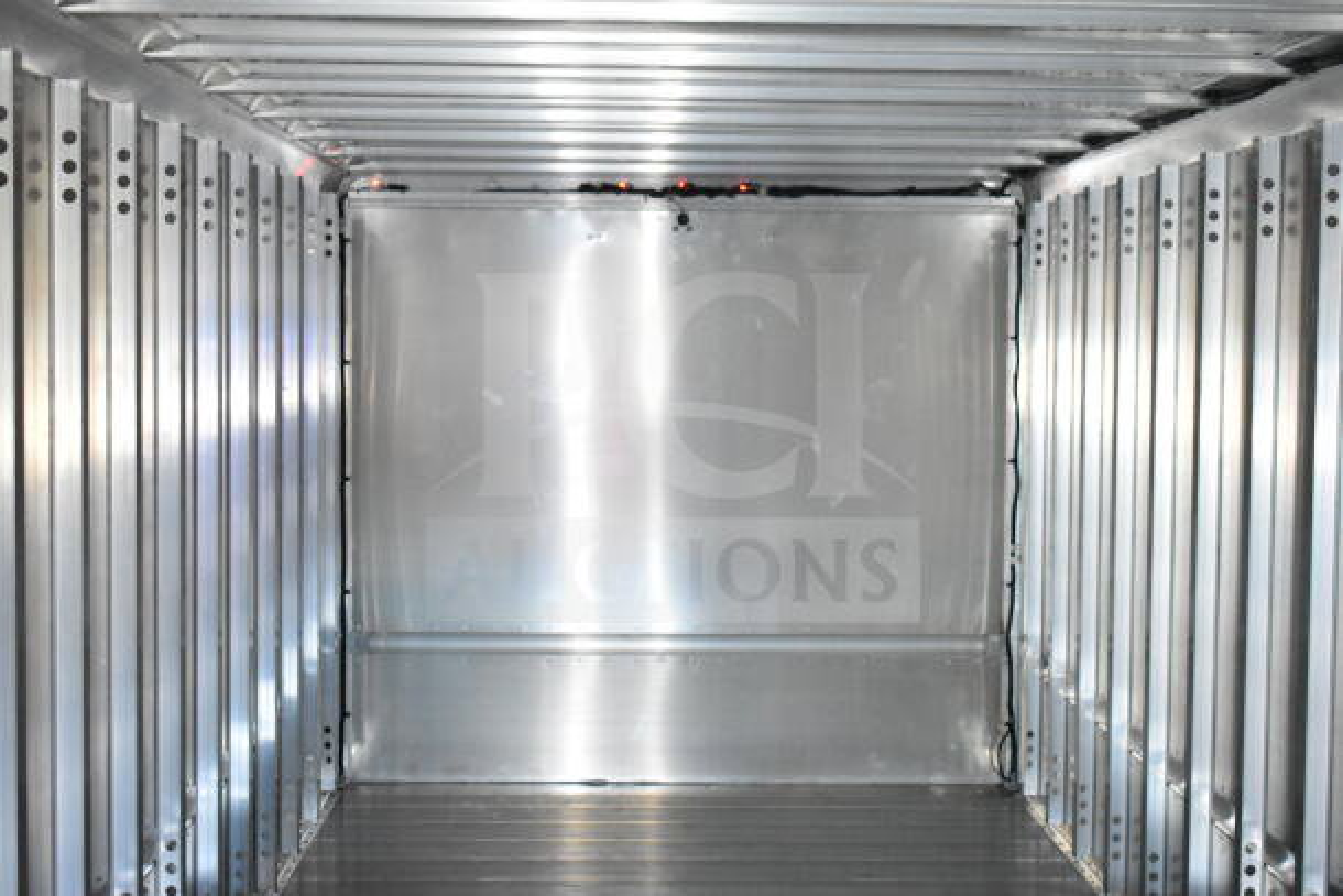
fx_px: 2015
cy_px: 448
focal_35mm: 54
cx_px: 672
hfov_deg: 36.9
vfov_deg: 25.1
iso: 7200
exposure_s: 1/60
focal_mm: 36
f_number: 4.8
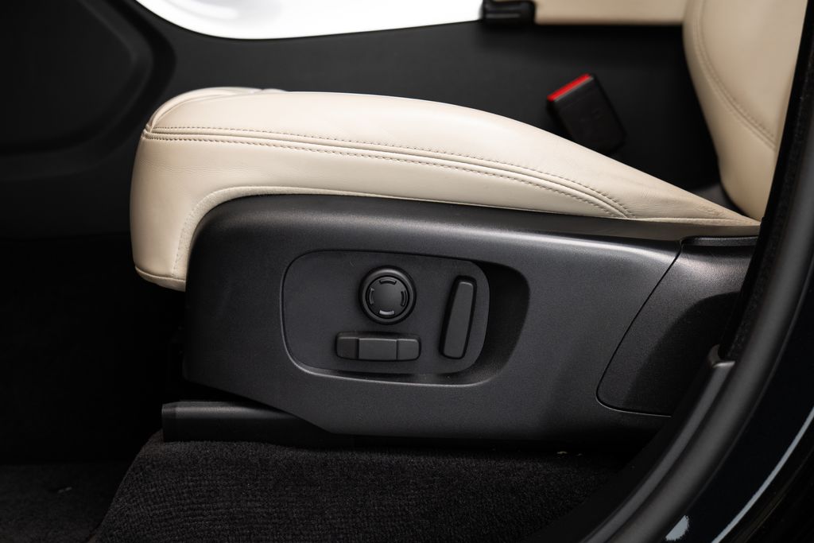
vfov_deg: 20.4
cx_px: 373
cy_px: 287
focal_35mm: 67
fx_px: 1512
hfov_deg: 30.1
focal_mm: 55
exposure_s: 1/50
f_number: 5.5
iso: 400
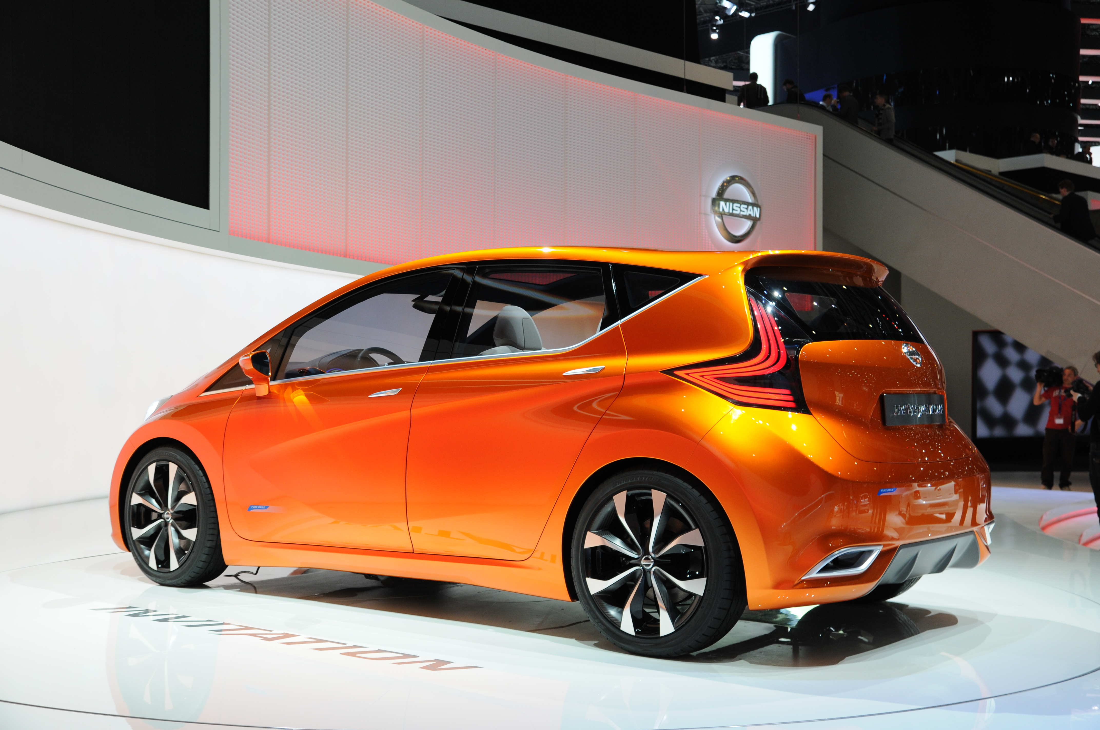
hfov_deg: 43.7
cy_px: 365
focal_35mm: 45
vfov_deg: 29.8
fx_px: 1373
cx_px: 550
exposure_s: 1/180
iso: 400
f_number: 6.7
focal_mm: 30
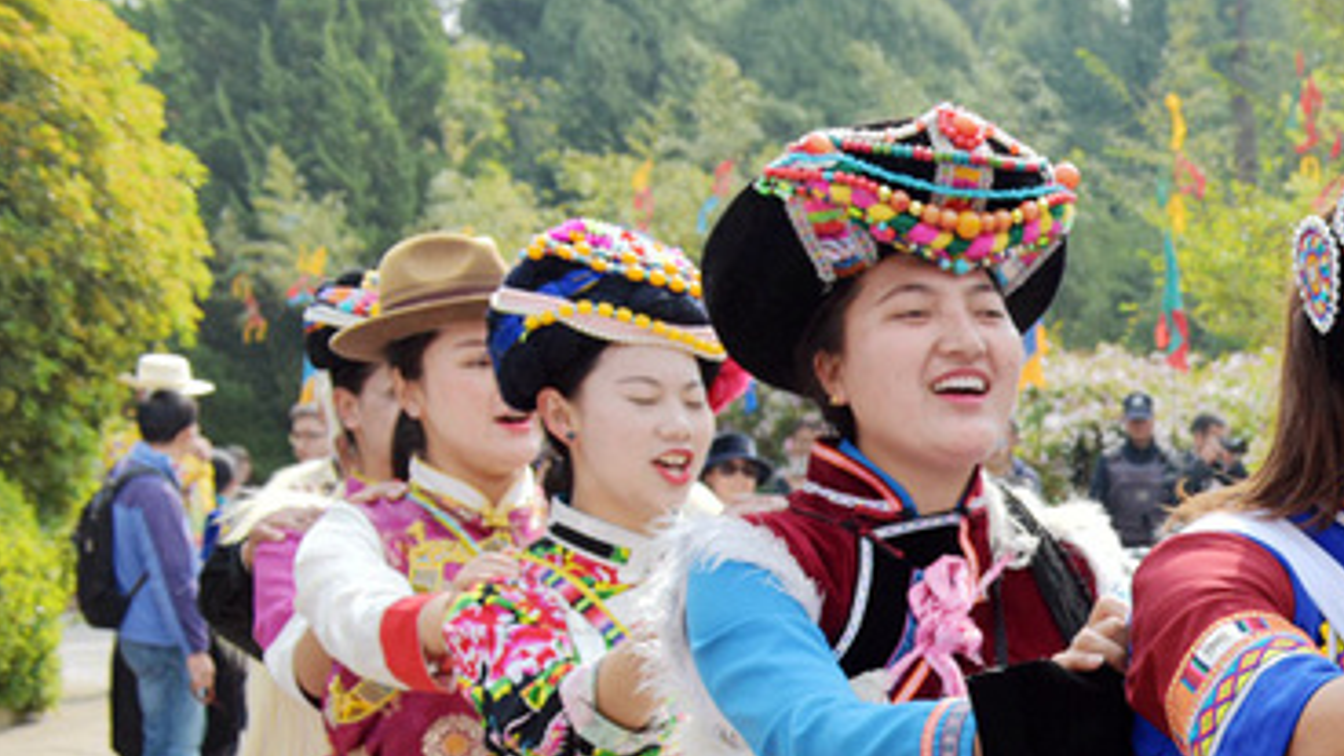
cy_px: 992
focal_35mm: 82
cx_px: 1600
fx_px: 2922
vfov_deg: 14.1
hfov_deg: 23.7
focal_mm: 32
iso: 200
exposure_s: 1/400
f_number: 6.3
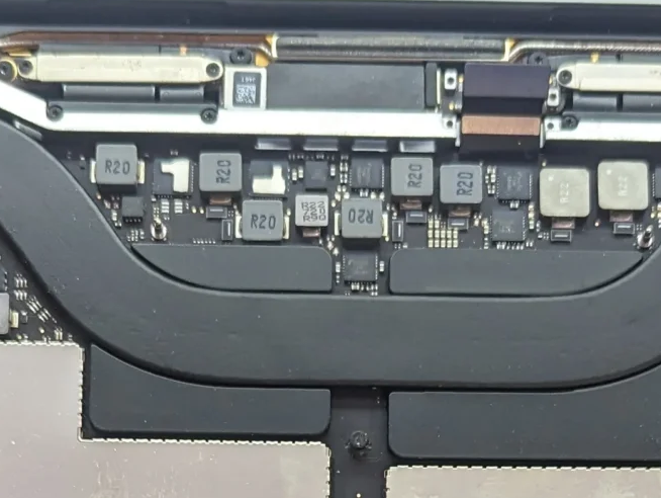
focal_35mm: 94
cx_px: 344
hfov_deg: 20.8
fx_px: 1797
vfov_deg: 14.8
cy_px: 720
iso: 149
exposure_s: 1/60
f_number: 1.85
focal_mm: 6.81
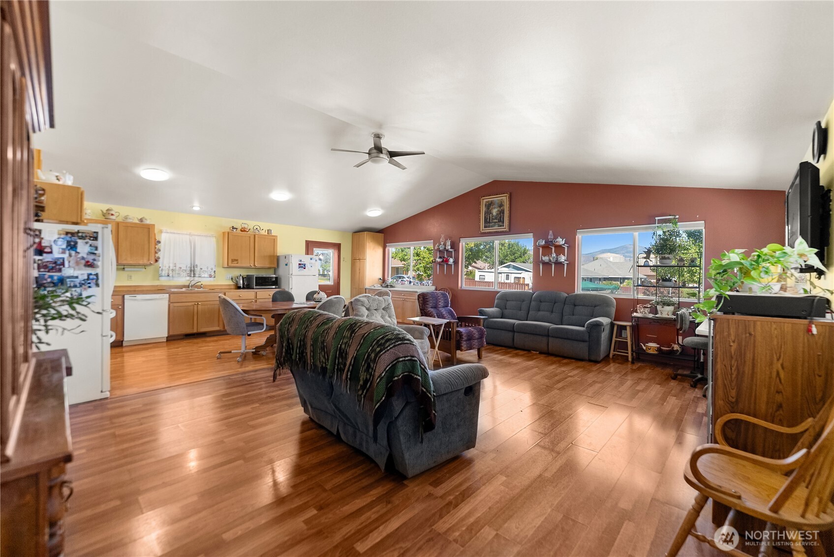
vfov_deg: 81.3
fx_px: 324
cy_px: 278
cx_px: 417
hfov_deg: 104.2
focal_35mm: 14
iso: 400
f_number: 3.2
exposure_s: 1/125
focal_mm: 14
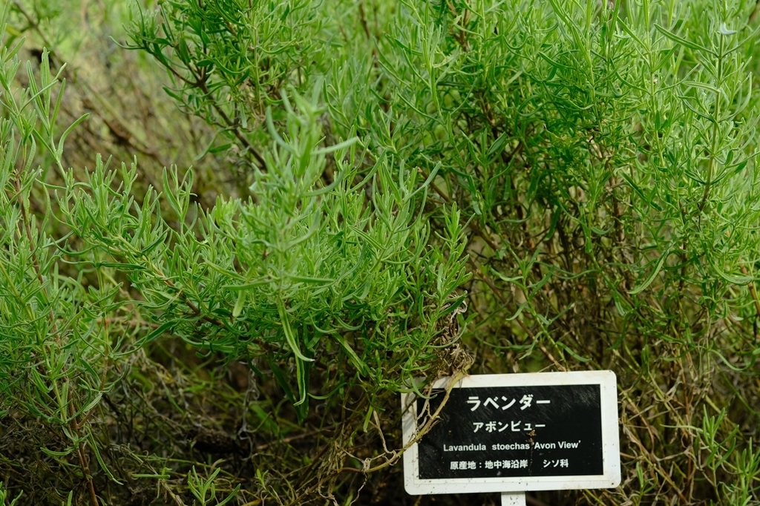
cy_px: 253
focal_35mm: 90
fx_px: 1899
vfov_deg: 15.2
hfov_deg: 22.6
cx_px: 380
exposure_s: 1/350
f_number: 5.6
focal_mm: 60
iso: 400
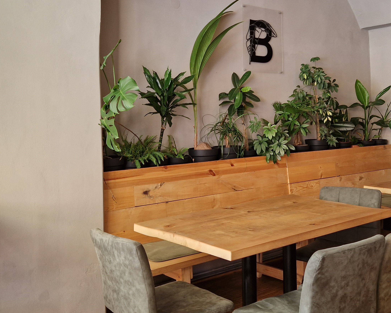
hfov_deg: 44.6
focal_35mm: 41
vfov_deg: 36.3
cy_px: 119
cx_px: 233
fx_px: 474
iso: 80
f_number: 1.8
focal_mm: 5.4
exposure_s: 1/100
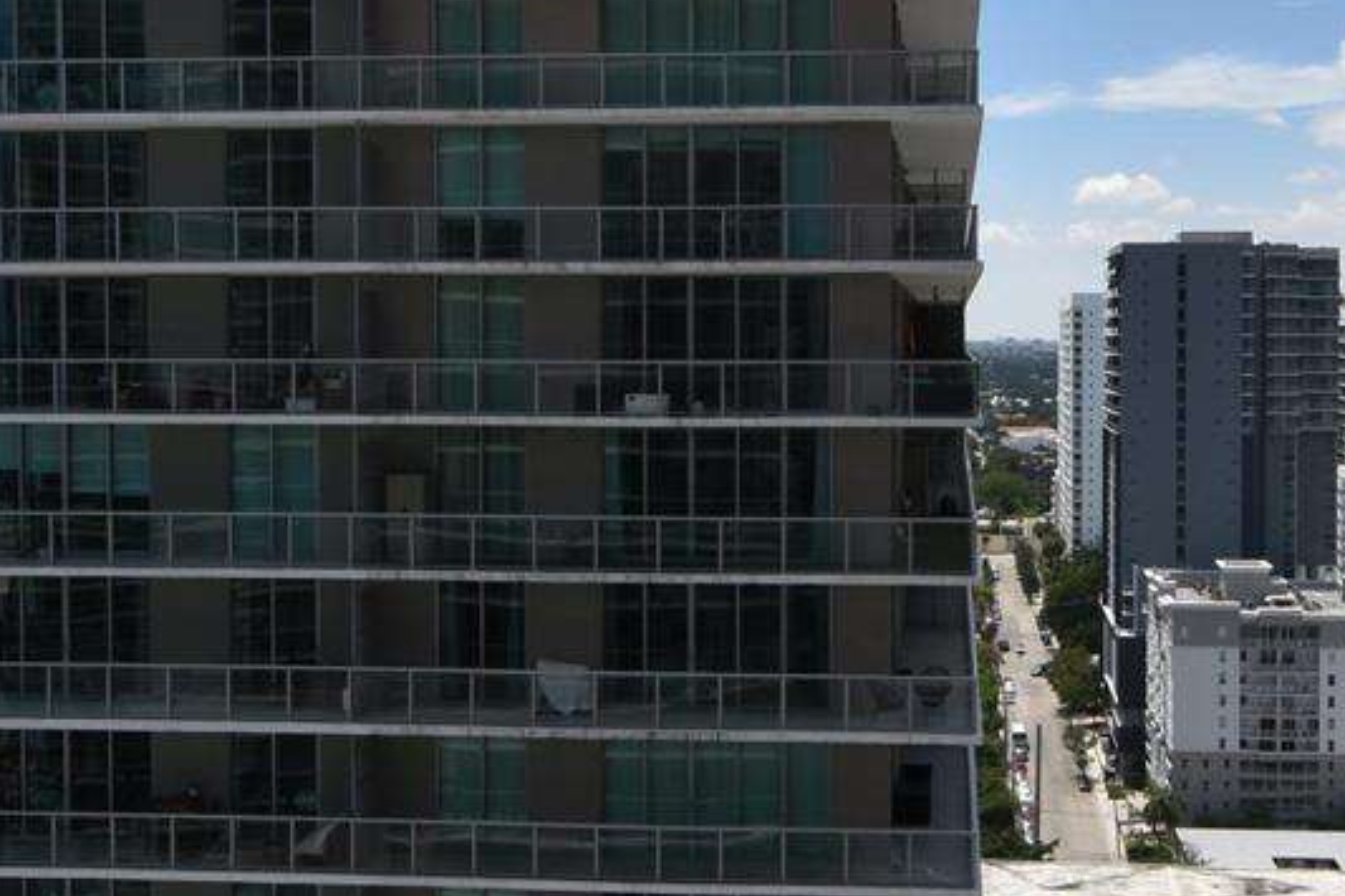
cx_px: 808
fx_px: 1681
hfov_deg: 43.4
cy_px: 336
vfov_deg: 29.7
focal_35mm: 45
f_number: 13
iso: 200
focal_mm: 10
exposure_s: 1/250
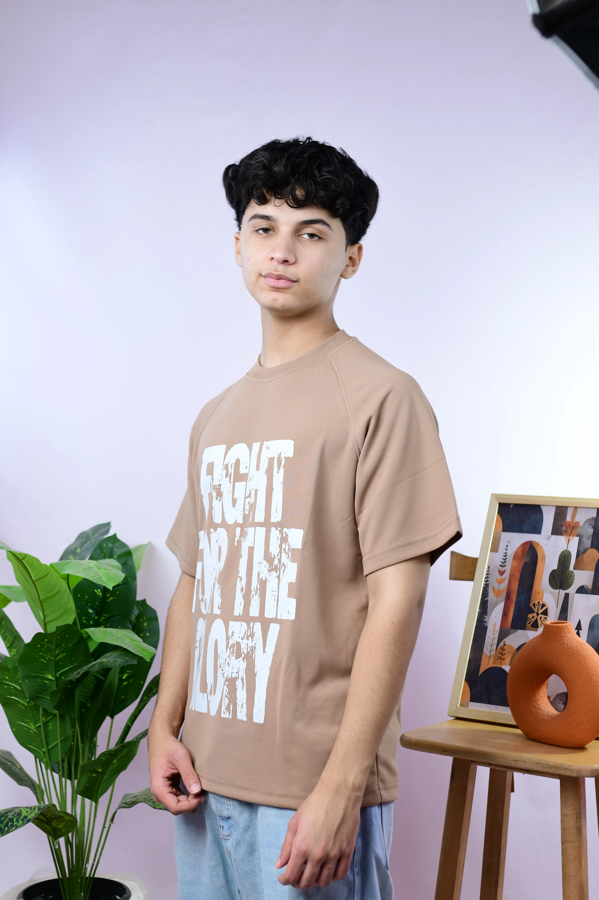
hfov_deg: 26.0
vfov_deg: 38.2
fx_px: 1299
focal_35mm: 52
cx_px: 300
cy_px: 450
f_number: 3.2
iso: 250
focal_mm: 35
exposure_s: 1/100
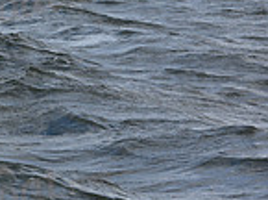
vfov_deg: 5.5
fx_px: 2085
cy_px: -55
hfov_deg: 7.1
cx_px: -244
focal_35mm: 270
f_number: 9
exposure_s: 1/800
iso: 250
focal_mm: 70
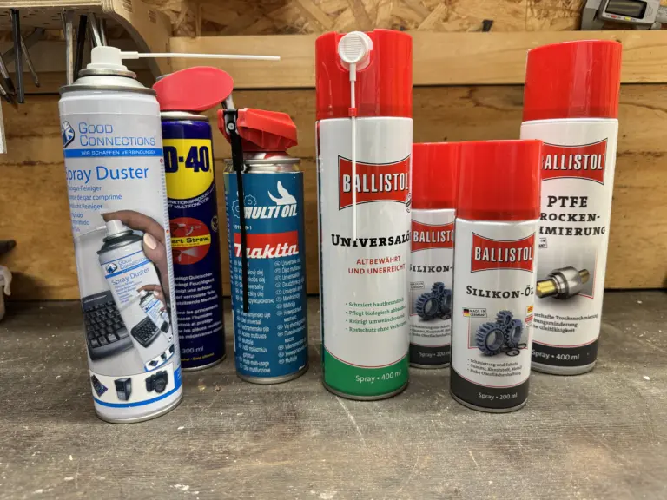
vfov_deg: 56.8
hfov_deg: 71.6
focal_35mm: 24
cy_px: 250
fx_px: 462
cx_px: 334
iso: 250
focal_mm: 6.76
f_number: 1.78
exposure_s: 1/50
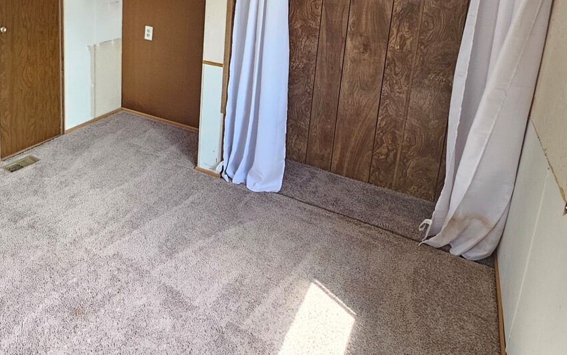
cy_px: 39
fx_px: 402
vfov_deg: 43.7
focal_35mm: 26
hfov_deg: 64.4
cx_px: 116
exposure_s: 1/77.4
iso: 80
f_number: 2.2
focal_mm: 2.2
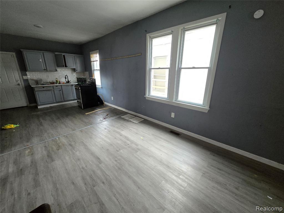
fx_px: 107
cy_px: 106
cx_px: 142
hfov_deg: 106.2
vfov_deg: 89.9
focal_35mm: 13
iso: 1000
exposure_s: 1/60
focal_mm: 2.2
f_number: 2.2
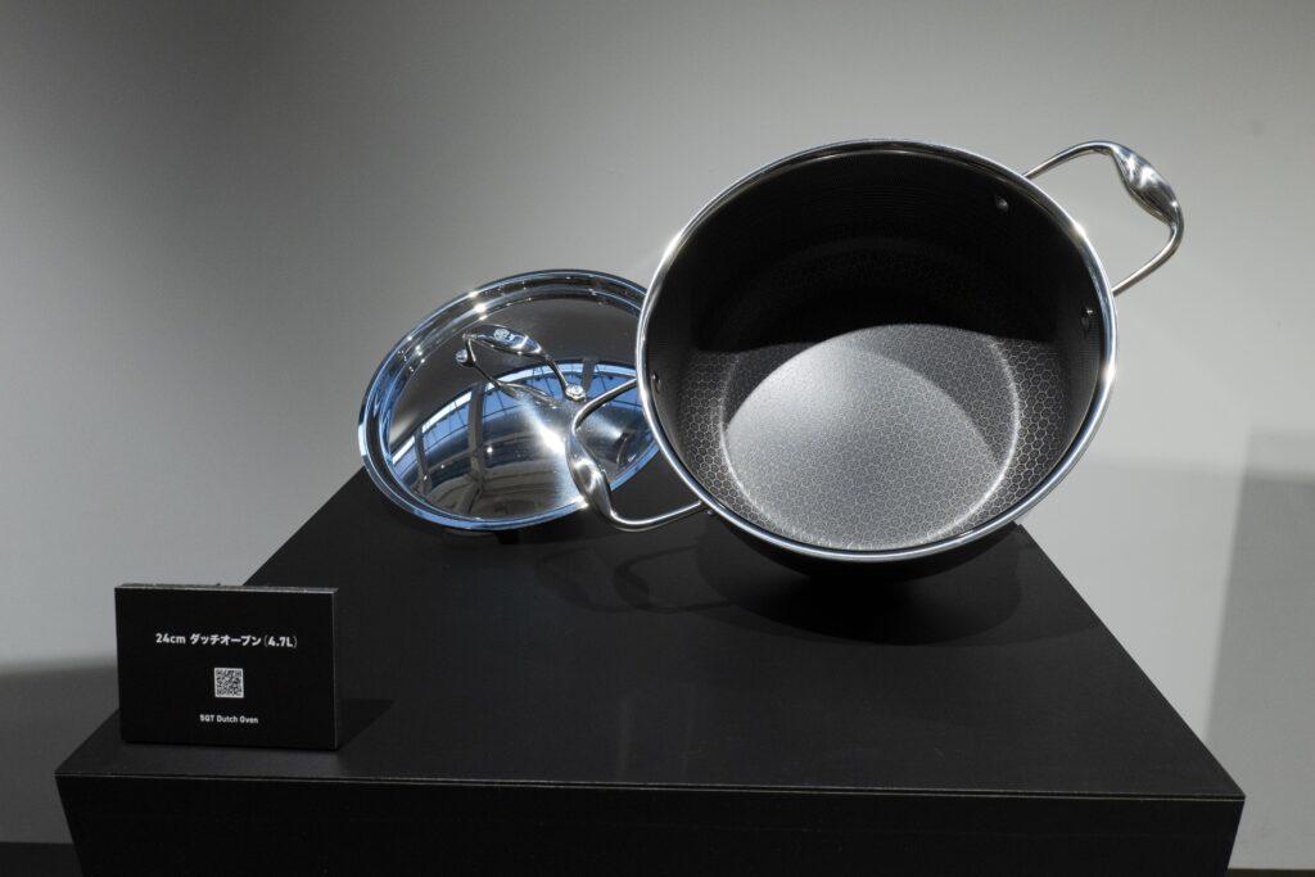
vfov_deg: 53.1
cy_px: 438
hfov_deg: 73.7
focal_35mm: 24
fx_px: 877
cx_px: 658
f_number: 10
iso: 5000
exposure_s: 1/100
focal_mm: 24
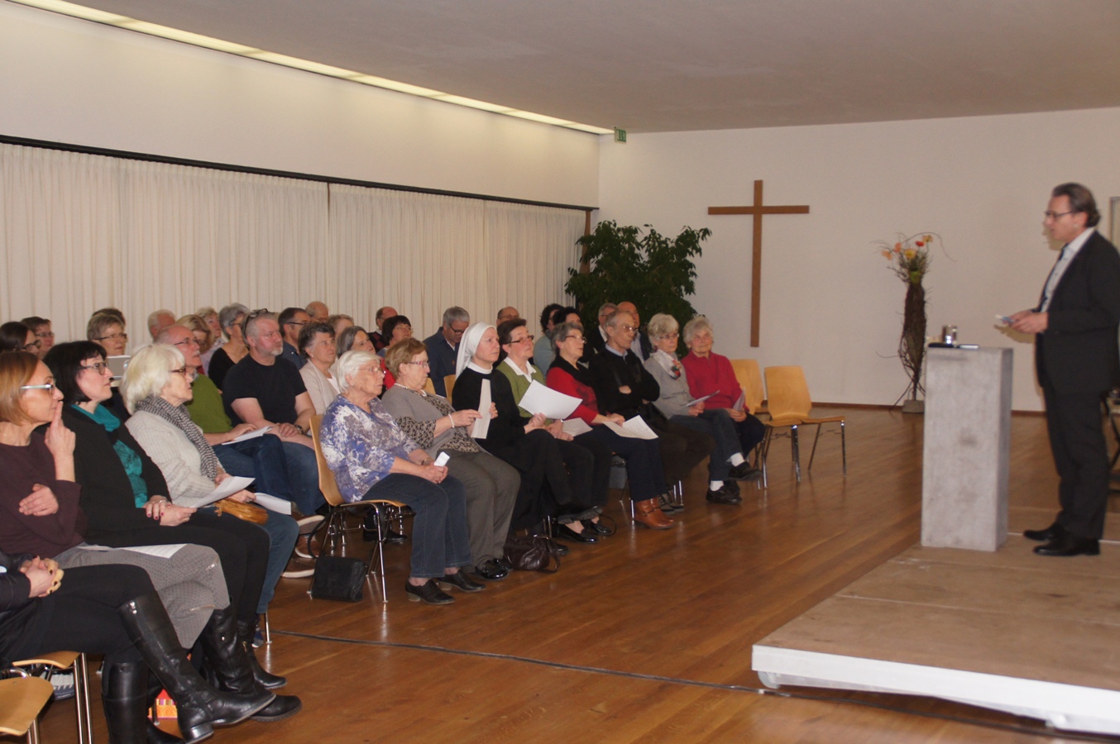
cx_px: 560
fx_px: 1399
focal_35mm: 45
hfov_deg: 43.6
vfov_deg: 29.8
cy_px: 372
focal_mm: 30
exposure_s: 1/60
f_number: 4
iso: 800
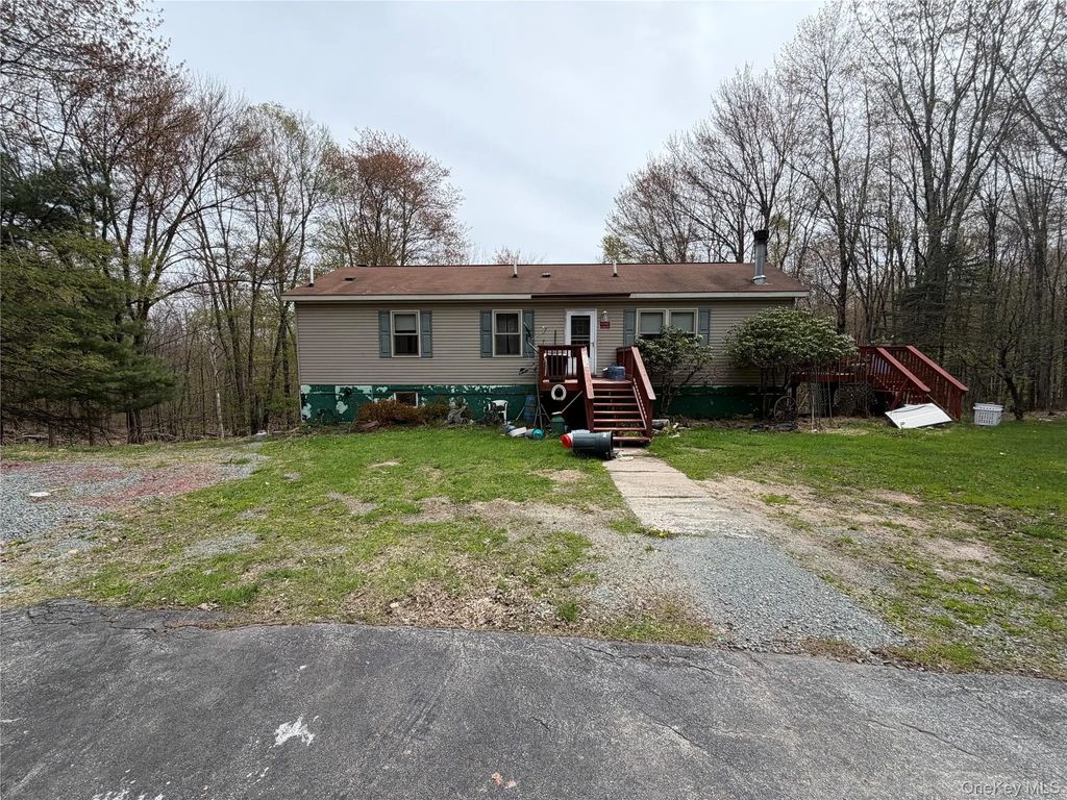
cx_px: 534
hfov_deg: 102.1
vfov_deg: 85.7
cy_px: 400
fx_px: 432
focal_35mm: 14
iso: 32
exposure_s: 1/770
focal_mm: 2.22
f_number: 2.2
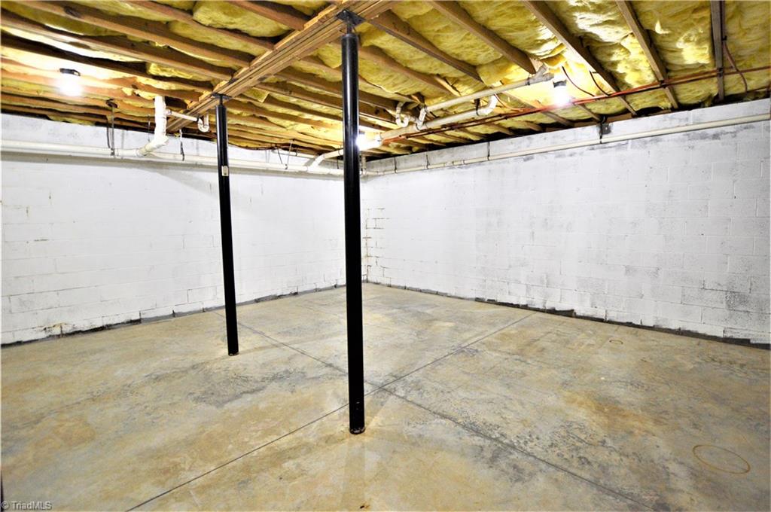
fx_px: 321
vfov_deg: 77.2
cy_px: 256
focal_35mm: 15
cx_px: 386
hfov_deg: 100.5
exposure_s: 1/60
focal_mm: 10
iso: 720
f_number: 3.5
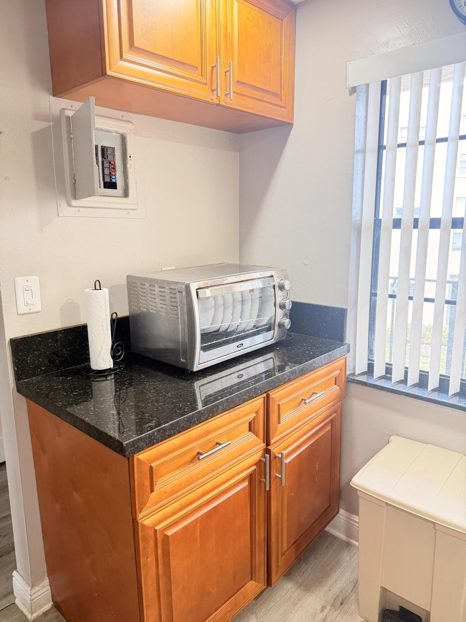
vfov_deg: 71.6
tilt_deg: -10.7
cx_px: 233
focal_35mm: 24
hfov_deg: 56.8
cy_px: 311
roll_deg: +1.1
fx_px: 431
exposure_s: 1/60
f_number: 1.78
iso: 500
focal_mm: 6.76
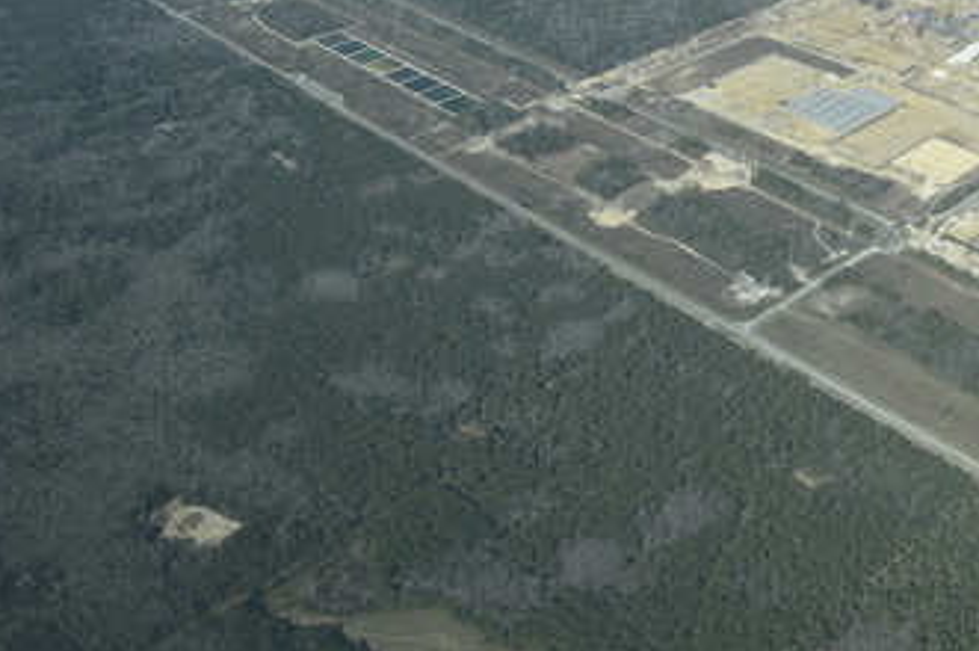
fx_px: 1331
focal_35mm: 49
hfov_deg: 38.4
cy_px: 65
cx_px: 828
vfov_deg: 26.5
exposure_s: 1/320
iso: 200
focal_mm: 18
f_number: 9
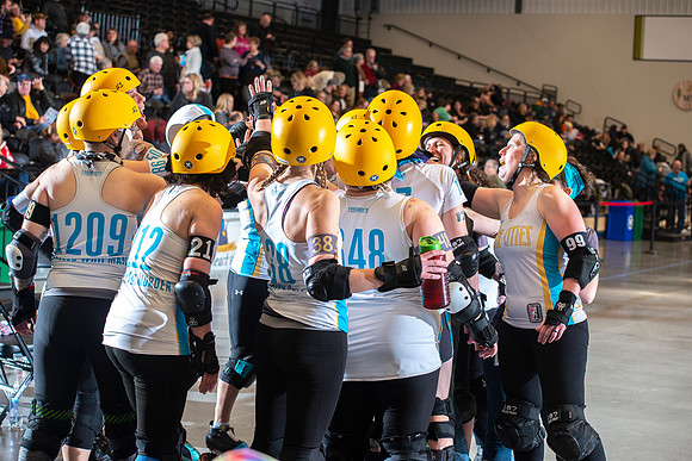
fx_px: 1346
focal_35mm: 70
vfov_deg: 19.5
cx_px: 346
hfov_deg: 28.8
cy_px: 230
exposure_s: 1/160
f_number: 5
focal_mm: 70
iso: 500
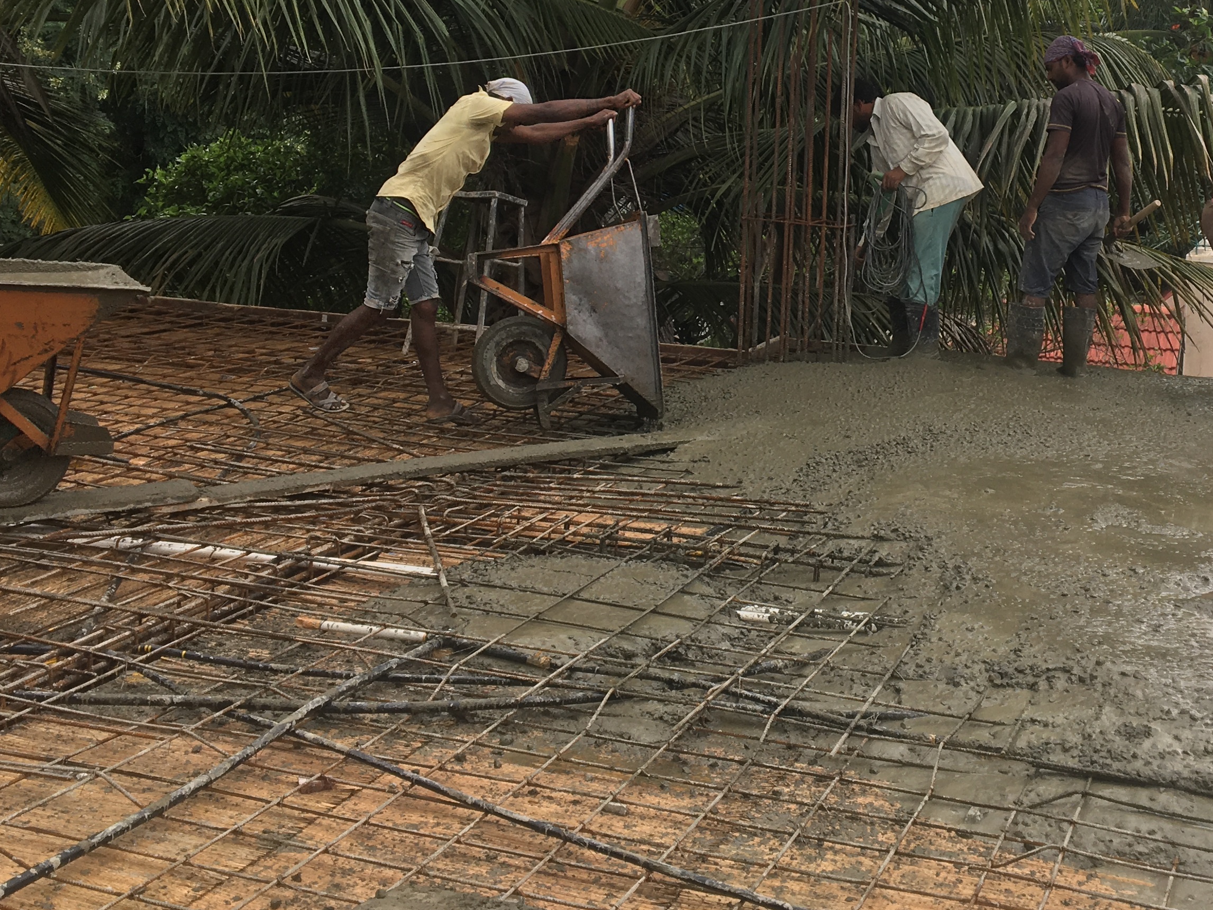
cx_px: 787
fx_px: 1787
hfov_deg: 37.2
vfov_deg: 28.1
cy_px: 222
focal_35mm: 51
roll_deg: -2.6
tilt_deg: -2.9
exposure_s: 1/630
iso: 25
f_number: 2.2
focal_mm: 4.15
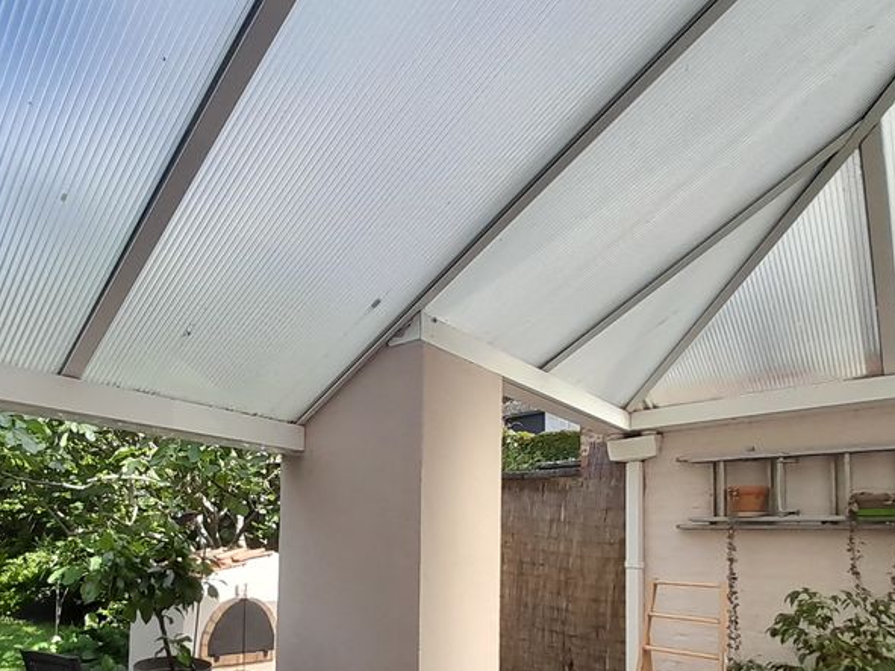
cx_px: 310
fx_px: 569
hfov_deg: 74.4
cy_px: 495
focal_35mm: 22
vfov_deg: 58.2
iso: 40
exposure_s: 1/515
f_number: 2.2
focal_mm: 1.13
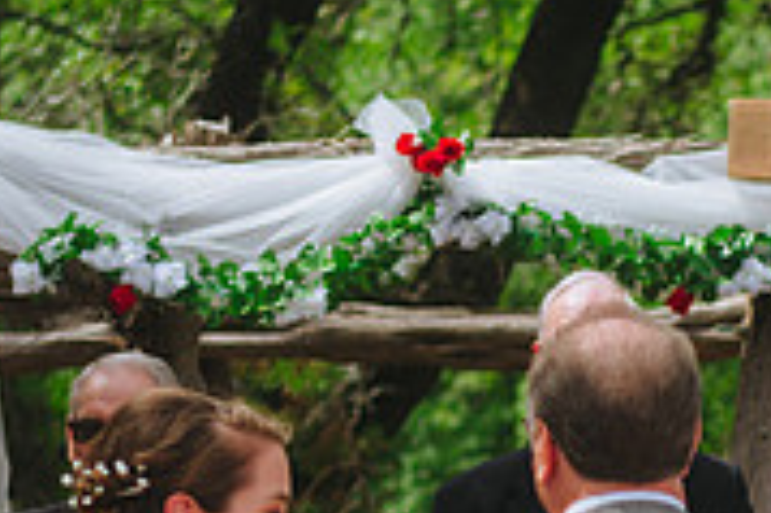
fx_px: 6590
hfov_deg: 6.7
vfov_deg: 4.4
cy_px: 649
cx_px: 772
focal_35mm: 308
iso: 31
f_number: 2.8
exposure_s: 1/1000
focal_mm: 70
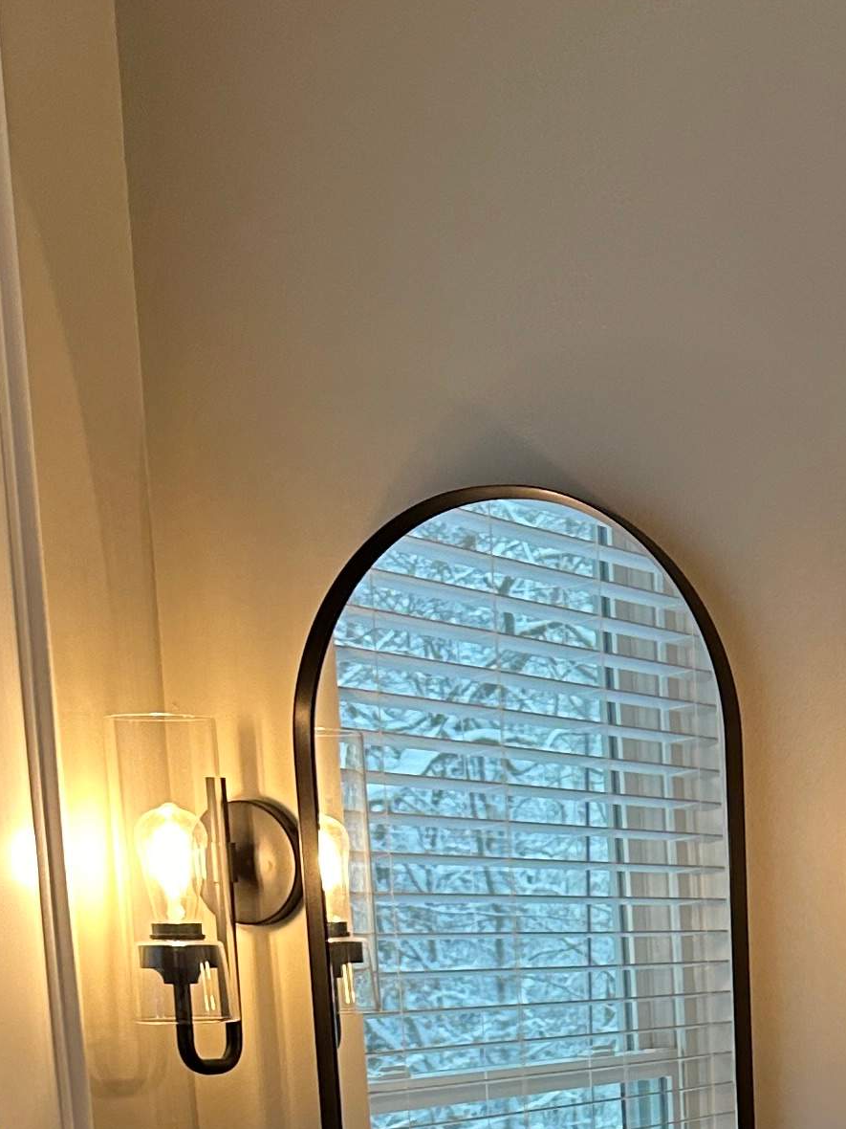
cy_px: 1508
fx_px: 2672
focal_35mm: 82
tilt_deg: -12.3
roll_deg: +0.7
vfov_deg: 21.4
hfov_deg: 17.1
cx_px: 1029
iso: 125
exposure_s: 1/120
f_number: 1.78
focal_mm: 6.86
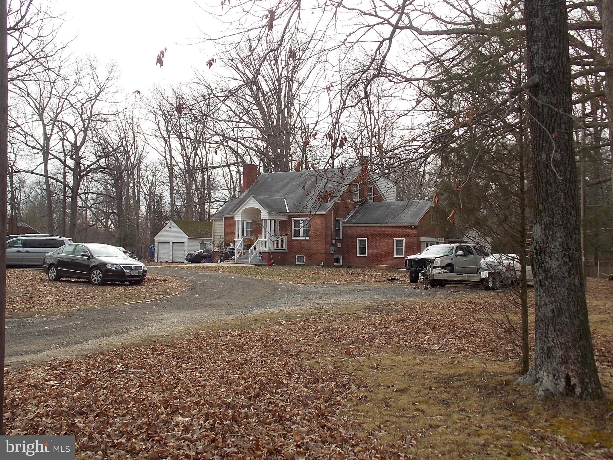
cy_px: 230
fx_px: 655
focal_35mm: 37
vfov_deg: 38.7
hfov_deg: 50.1
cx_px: 306
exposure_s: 1/400
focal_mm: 6.6
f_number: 3.5
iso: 80
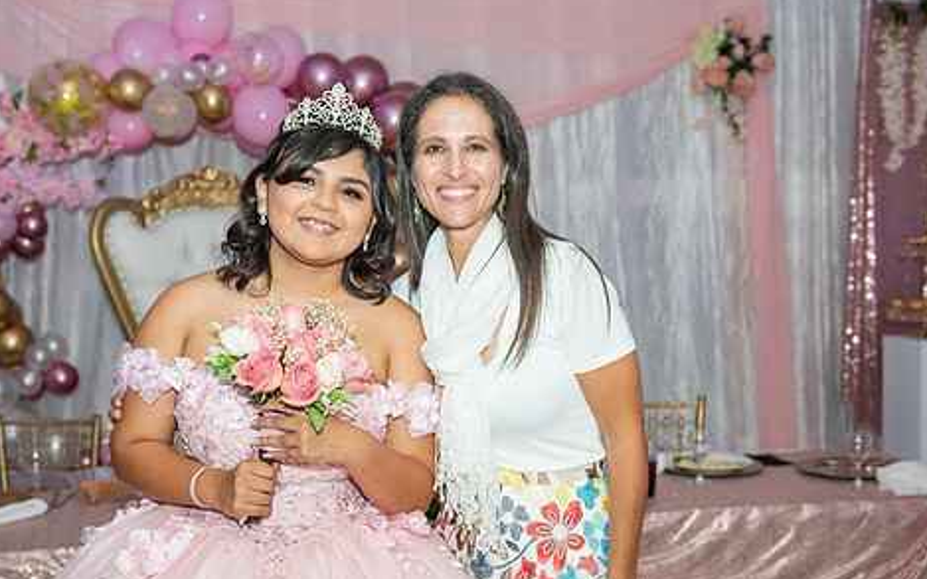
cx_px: 431
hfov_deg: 38.2
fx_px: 1339
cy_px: 341
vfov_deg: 24.4
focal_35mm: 53
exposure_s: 1/160
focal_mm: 42
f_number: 3.5
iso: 1250
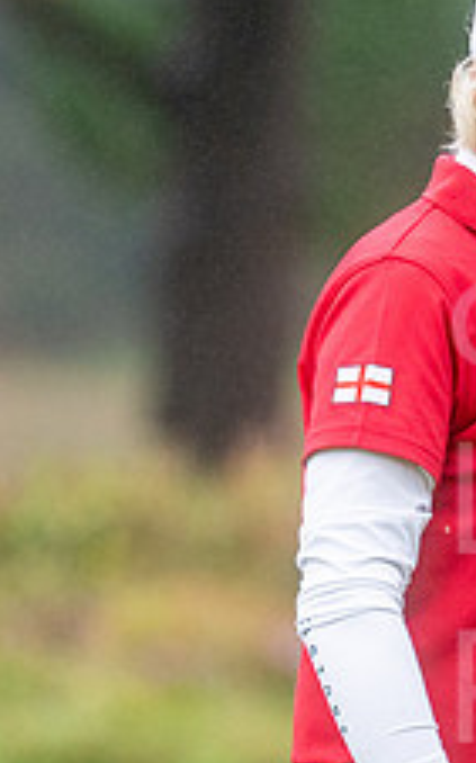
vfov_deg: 1.5
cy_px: 385
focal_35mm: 1442
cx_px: 835
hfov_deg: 0.9
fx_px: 29968
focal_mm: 300
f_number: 4
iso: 400
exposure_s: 1/800
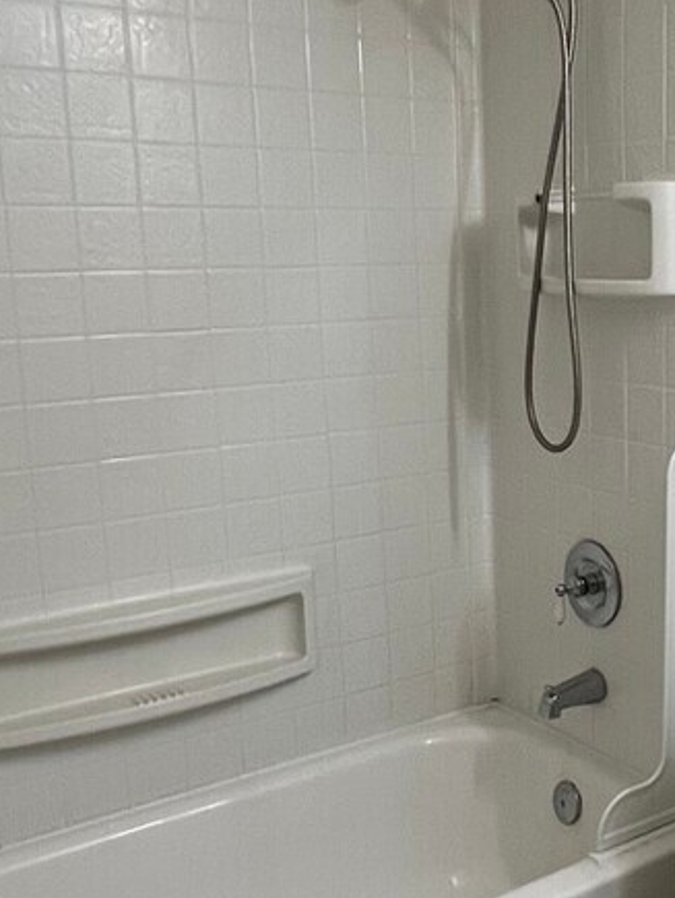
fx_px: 1116
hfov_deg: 31.9
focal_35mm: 43
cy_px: 460
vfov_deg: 43.8
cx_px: 621
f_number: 1.8
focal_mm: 1.57
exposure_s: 1/120
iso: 160
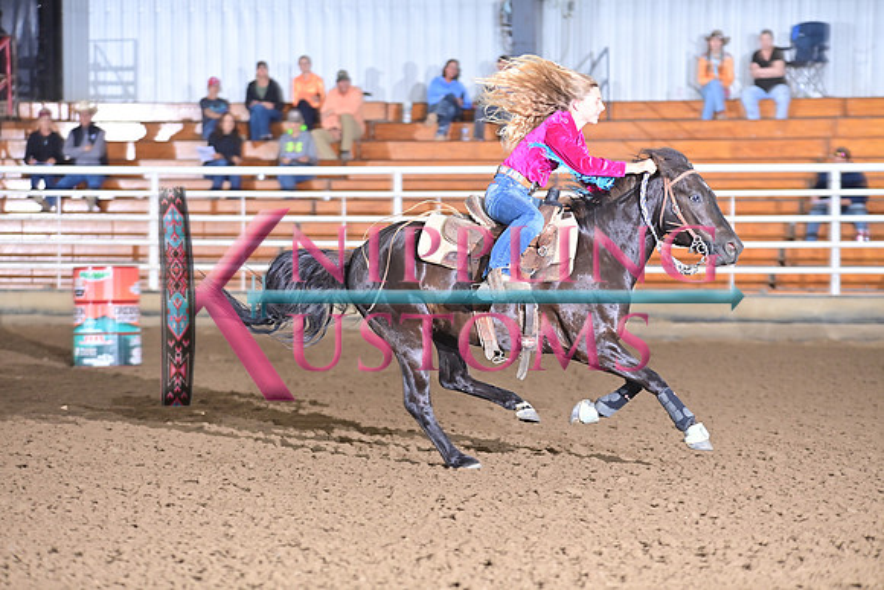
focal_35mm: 140
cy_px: 295
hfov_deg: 14.7
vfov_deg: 9.8
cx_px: 442
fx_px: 3438
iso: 1250
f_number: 3.2
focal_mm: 140
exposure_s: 1/250
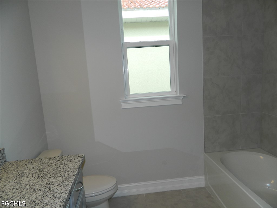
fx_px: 200
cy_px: 104
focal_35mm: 25
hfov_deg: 69.4
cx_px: 138
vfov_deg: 54.9
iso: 80
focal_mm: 4.5
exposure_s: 1/100
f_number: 3.1
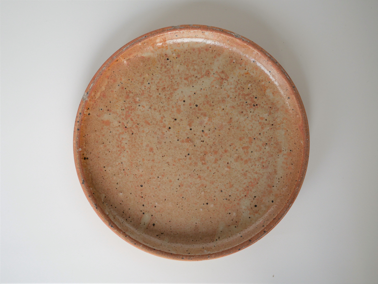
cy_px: 142
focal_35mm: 40
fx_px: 437
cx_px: 189
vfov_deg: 36.0
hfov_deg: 46.8
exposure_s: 1/125
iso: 200
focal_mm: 20
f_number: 2
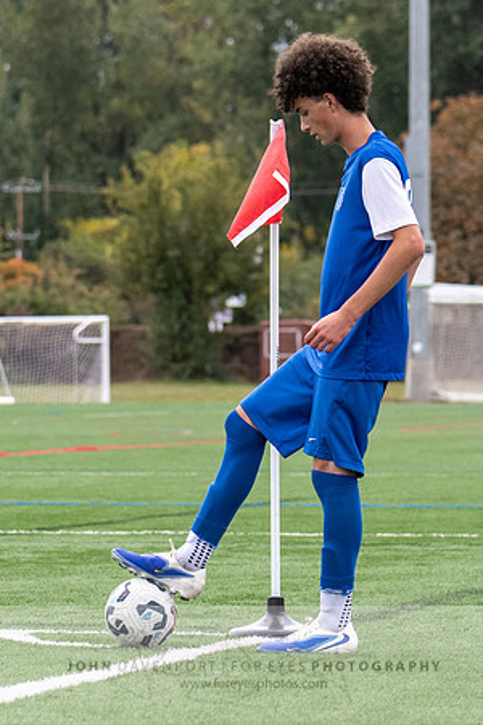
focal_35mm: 263
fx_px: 5284
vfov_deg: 7.8
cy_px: 305
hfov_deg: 5.2
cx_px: 282
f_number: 5
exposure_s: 1/1000
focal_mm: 116
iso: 1100
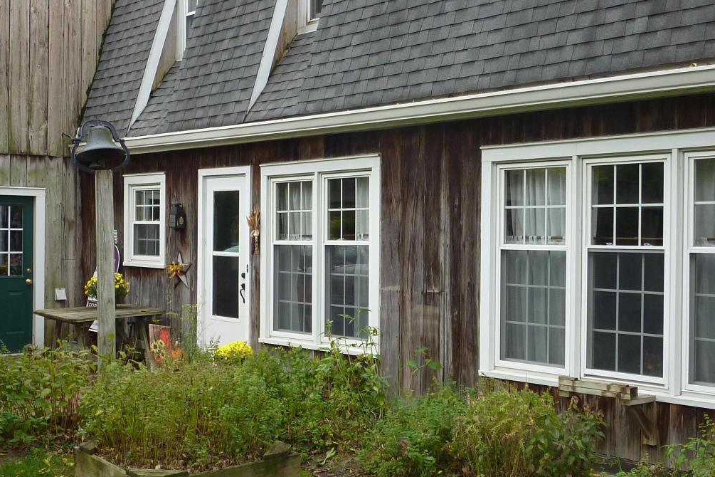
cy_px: 246
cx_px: 355
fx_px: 1053
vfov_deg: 25.5
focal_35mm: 53
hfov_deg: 37.5
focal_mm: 5.7
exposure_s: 1/200
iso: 160
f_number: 3.5
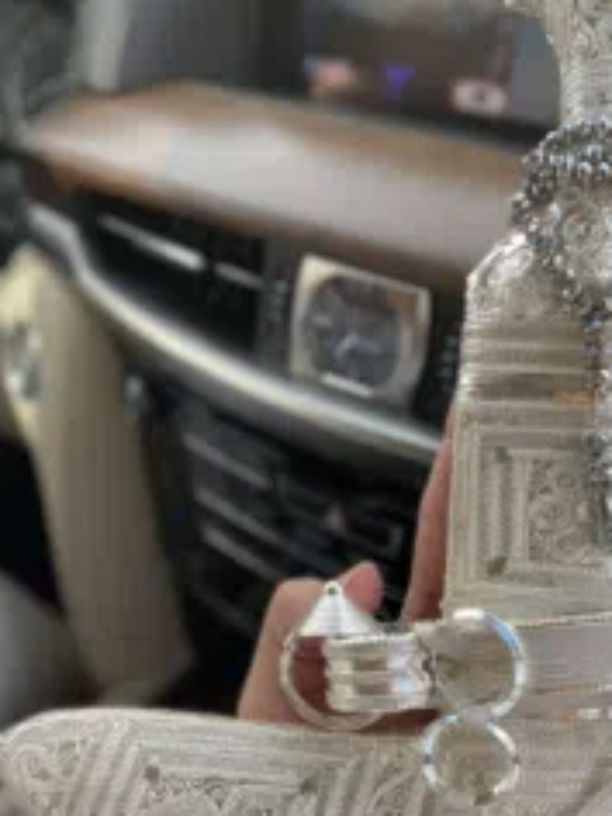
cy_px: 446
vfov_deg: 42.9
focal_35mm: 44
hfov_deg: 32.9
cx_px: 325
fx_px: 1037
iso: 32
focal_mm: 4.25
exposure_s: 1/121
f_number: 1.8
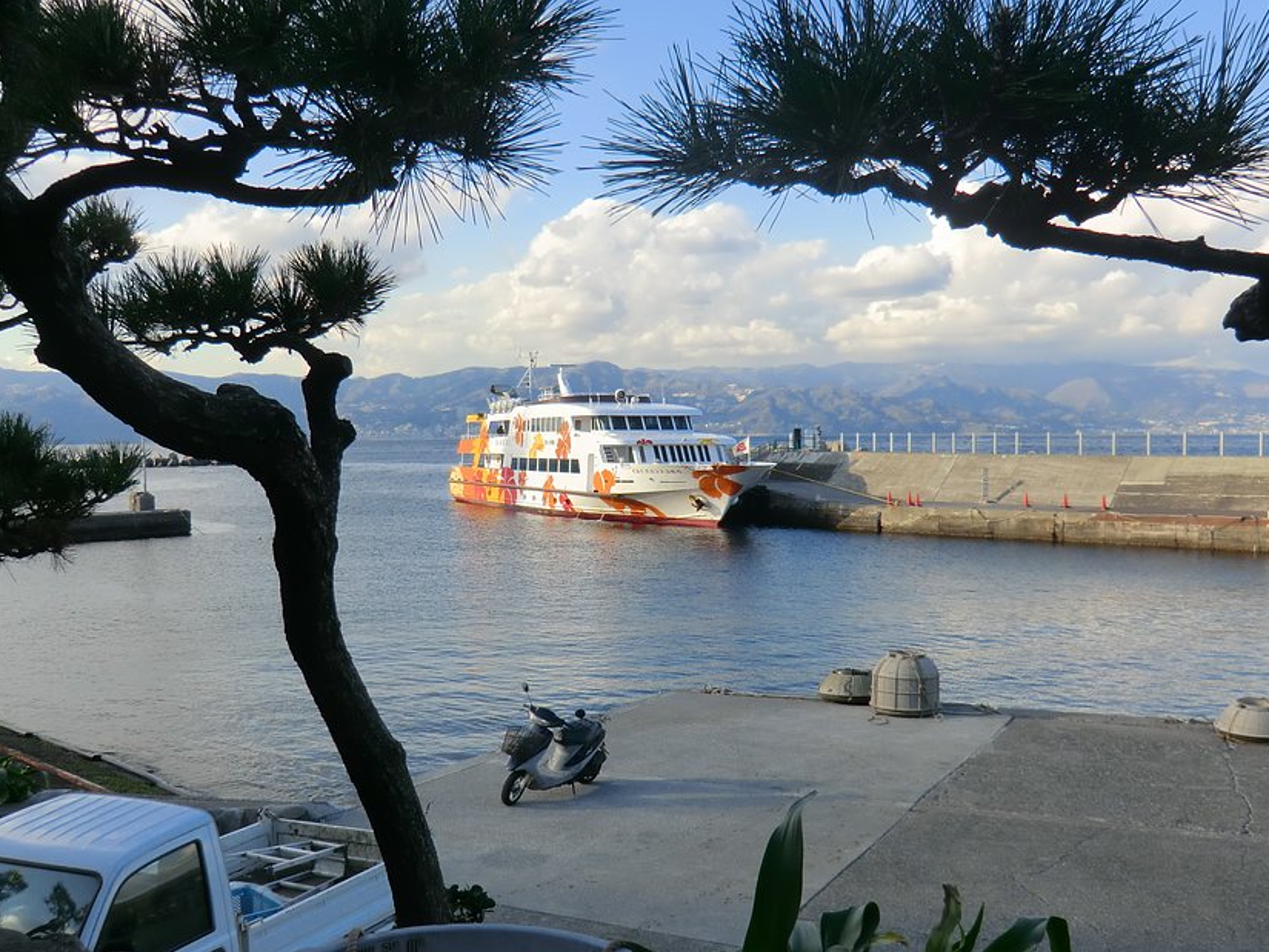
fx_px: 1320
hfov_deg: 51.3
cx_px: 658
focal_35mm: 36
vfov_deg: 39.6
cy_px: 511
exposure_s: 1/400
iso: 64
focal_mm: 5.2
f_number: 3.5
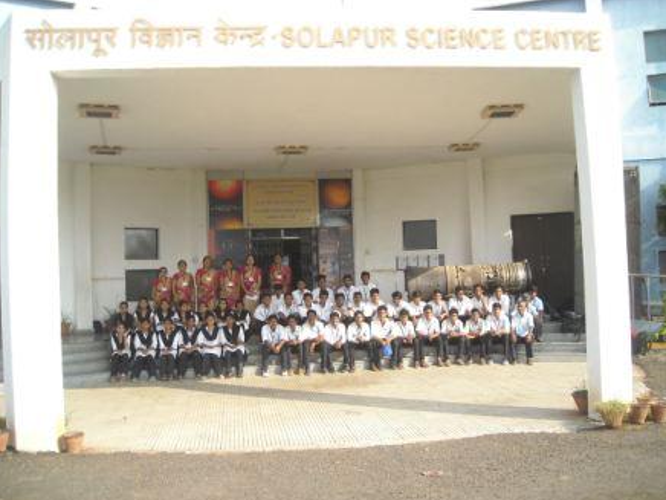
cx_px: 330
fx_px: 693
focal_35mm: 36
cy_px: 254
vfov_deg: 39.7
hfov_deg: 51.4
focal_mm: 5.7
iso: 64
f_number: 2.8
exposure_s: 1/337
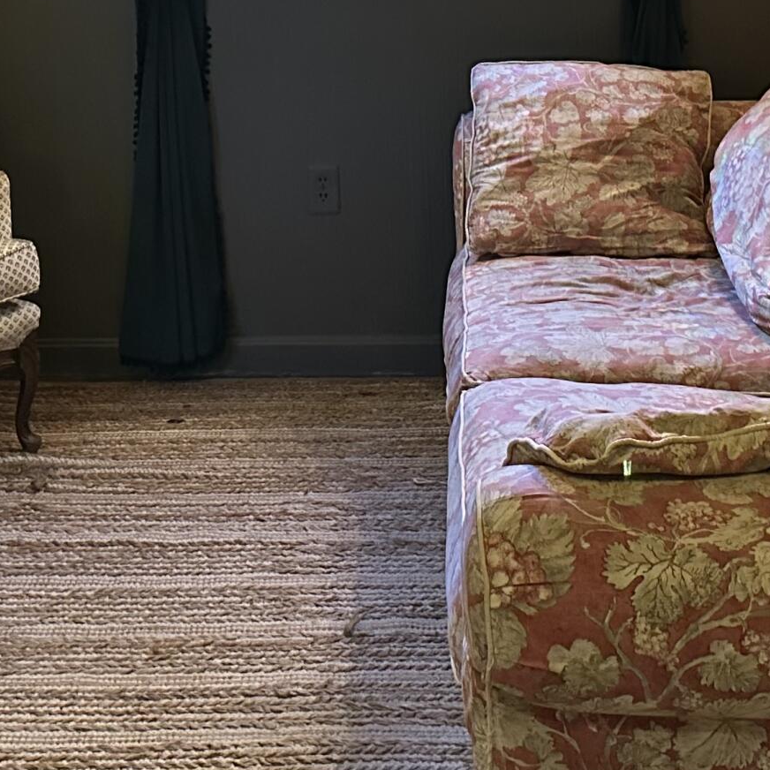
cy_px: -10
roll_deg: +2.2
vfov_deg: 22.7
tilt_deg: -8.7
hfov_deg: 23.6
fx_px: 1837
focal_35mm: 73
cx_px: 304
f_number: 1.78
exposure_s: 1/40
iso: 800
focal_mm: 6.86
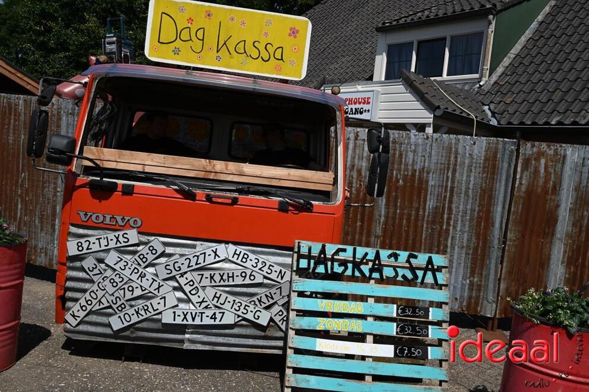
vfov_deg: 41.0
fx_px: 523
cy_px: 196
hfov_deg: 58.8
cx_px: 294
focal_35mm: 32
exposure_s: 1/800
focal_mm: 32
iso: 400
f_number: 14
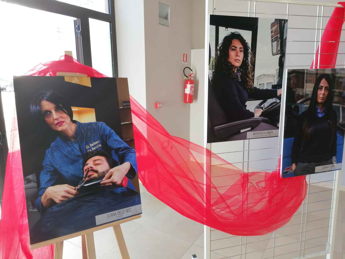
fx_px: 269
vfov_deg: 51.4
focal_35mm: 27
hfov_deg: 65.3
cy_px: 130
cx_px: 172
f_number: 1.8
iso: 64
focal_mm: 4.75
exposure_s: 1/50
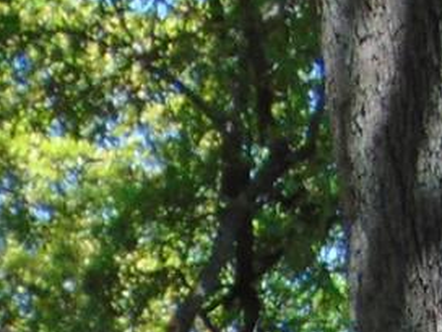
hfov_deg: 6.1
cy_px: 1204
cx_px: -366
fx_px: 4035
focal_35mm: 316
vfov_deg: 4.4
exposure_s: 1/320
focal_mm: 7.6
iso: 80
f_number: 3.3
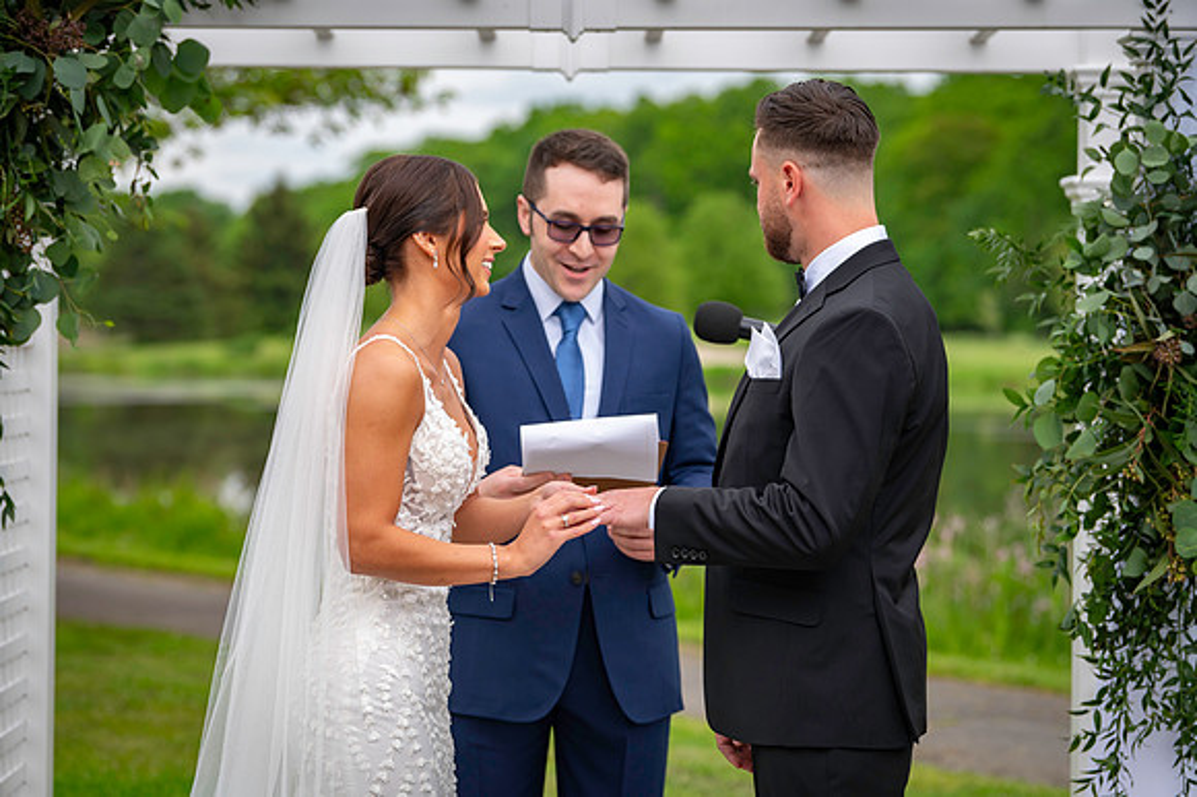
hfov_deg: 20.0
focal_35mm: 102
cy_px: 398
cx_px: 598
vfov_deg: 13.4
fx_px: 3389
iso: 400
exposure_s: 1/1250
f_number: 4
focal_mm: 102
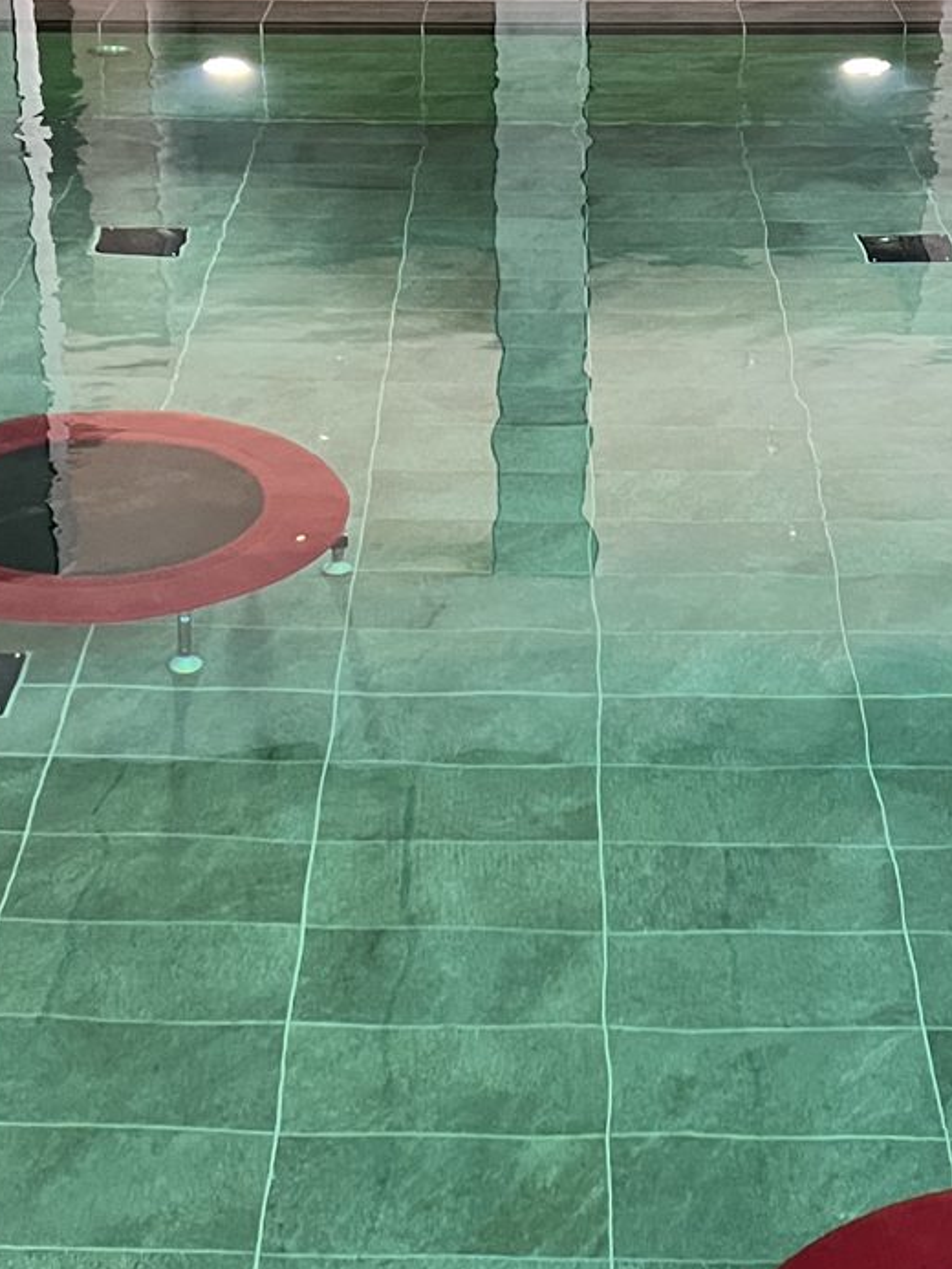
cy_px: 645
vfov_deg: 27.0
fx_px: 2639
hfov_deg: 20.4
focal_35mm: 72
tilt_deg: -22.3
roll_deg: -0.3
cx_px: 531
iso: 500
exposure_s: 1/57
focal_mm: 5.7
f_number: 1.5
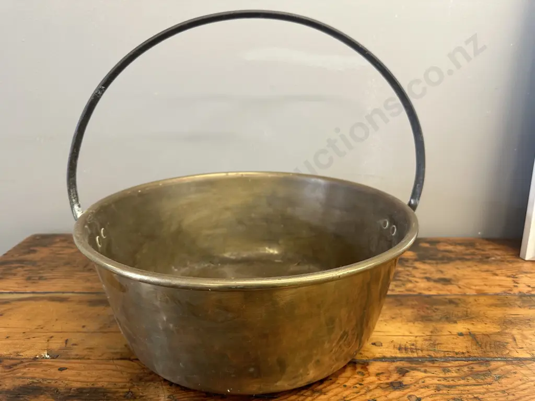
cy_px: 200
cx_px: 268
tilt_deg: -17.1
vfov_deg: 56.8
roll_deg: -0.1
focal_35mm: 24
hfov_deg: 71.6
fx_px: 371
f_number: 1.78
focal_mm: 6.86
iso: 200
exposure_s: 1/50
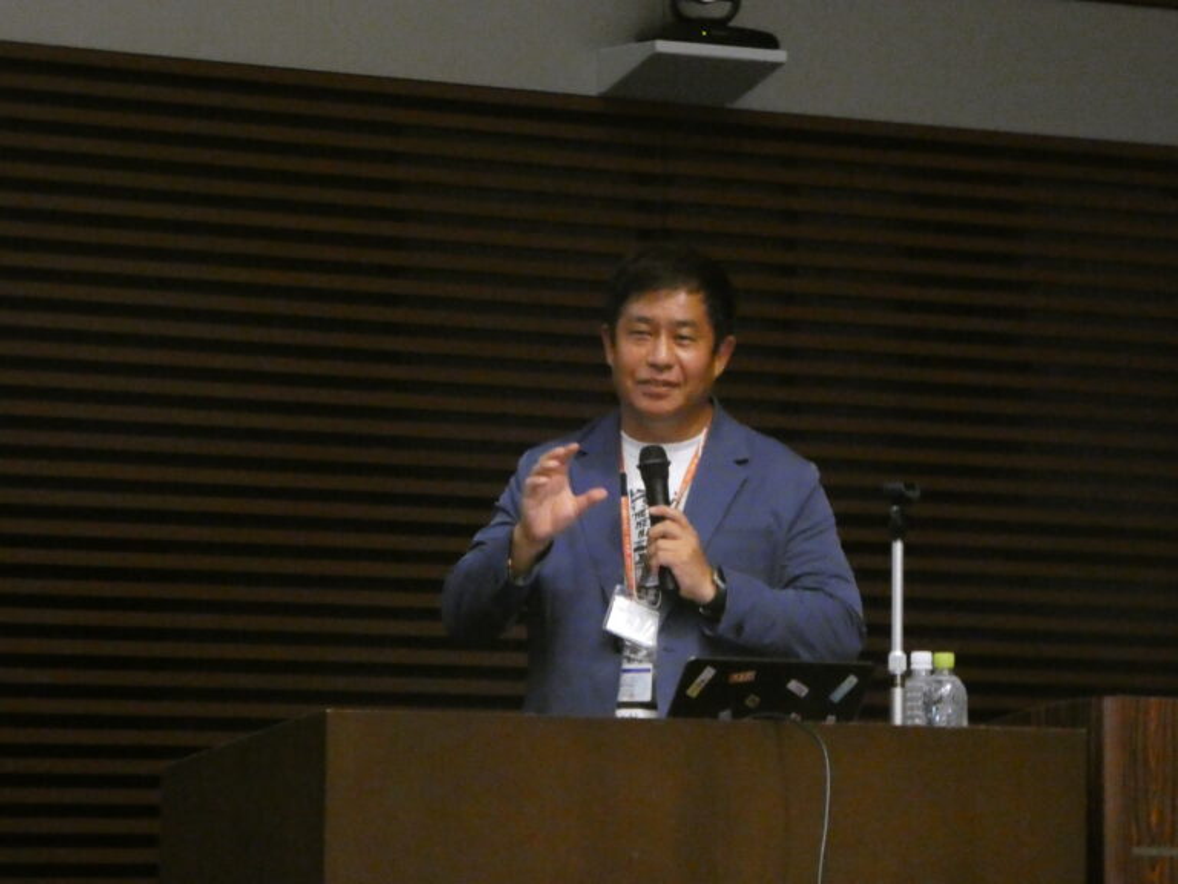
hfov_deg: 11.7
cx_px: 589
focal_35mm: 169
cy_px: 442
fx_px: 5751
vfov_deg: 8.8
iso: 2500
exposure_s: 1/8
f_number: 5.5
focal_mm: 30.2
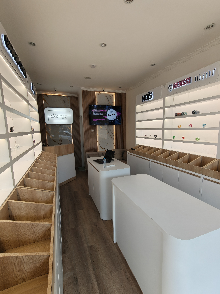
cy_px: 147
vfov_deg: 94.5
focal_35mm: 16
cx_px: 110
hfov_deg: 78.1
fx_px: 136
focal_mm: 2.31
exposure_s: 1/100
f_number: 2
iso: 50
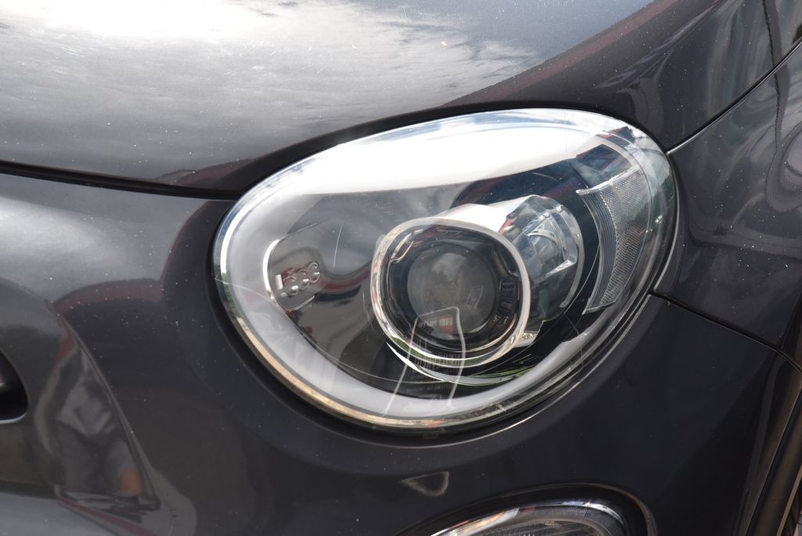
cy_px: 268
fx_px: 2675
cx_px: 401
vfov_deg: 11.4
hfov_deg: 17.1
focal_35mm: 120
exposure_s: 1/400
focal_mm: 120
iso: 500
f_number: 10
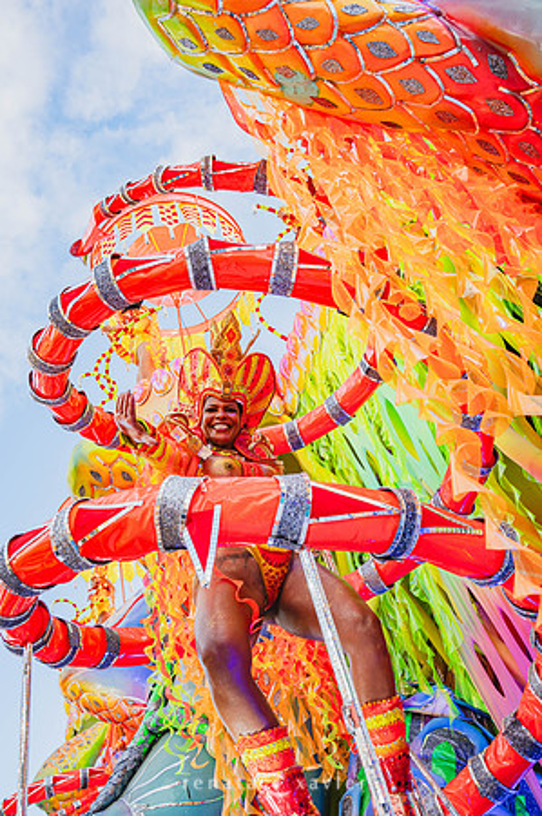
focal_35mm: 30
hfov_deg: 42.9
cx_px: 271
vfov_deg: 61.2
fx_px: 690
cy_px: 408
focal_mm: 30.5
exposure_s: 1/1000
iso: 640
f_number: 5.6
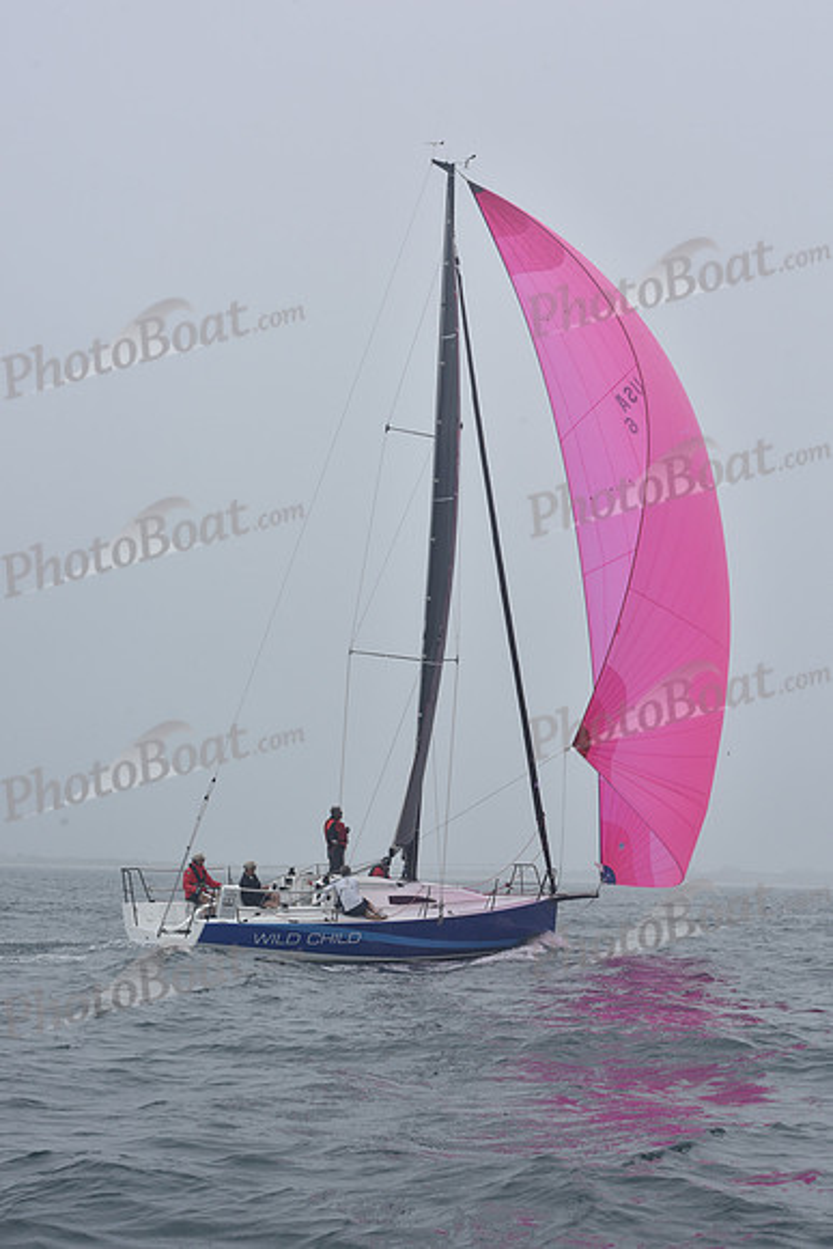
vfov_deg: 28.8
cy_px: 624
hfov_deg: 19.5
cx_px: 416
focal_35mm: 70
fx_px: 2428
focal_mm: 70
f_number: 11
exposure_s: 1/800
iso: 250
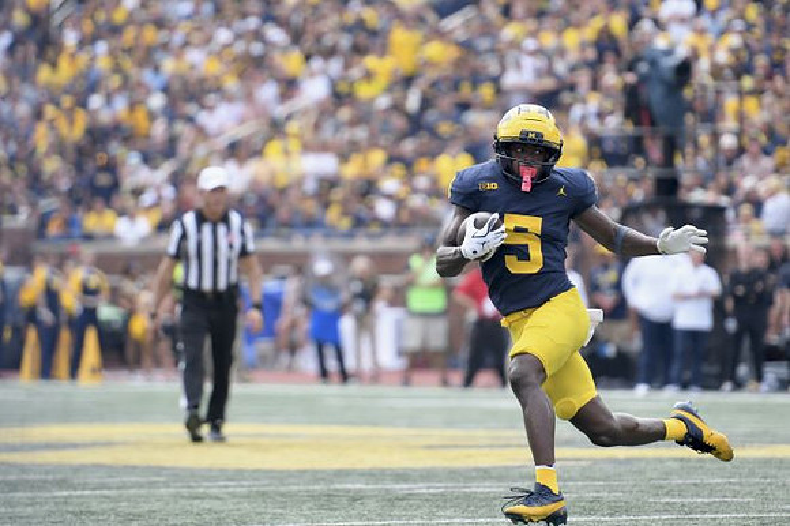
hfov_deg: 6.9
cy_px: 263
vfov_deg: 4.6
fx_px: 6579
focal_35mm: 300
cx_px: 395
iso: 250
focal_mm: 200
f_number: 2.8
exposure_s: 1/1600
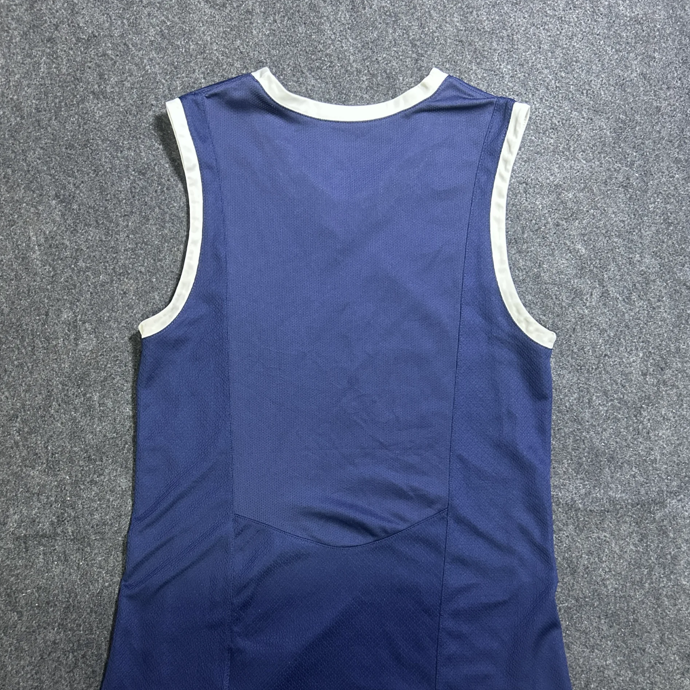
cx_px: 344
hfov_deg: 52.5
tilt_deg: -63.4
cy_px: 406
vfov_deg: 52.3
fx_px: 699
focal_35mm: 31
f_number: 1.5
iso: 500
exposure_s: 1/33
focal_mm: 5.7
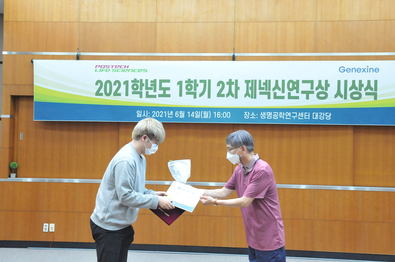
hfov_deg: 43.7
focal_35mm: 45
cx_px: 198
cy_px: 131
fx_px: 493
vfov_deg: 29.8
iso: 3200
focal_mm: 30
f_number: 4
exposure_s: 1/60
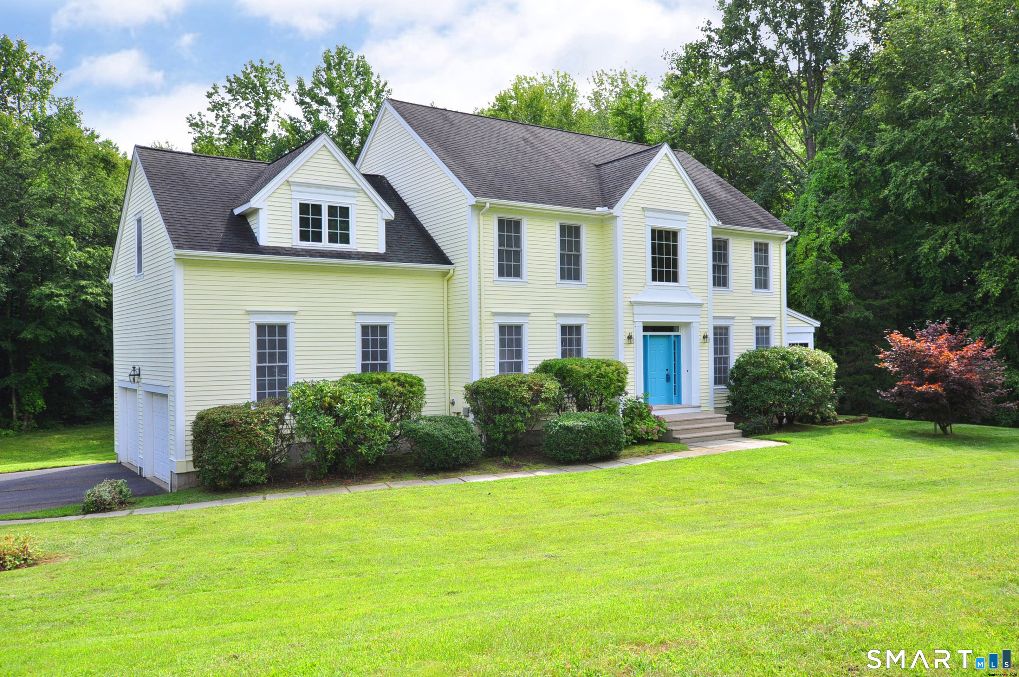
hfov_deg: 62.0
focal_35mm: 30
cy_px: 338
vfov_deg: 43.5
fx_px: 848
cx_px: 510
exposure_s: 1/400
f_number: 8
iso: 400
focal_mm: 20
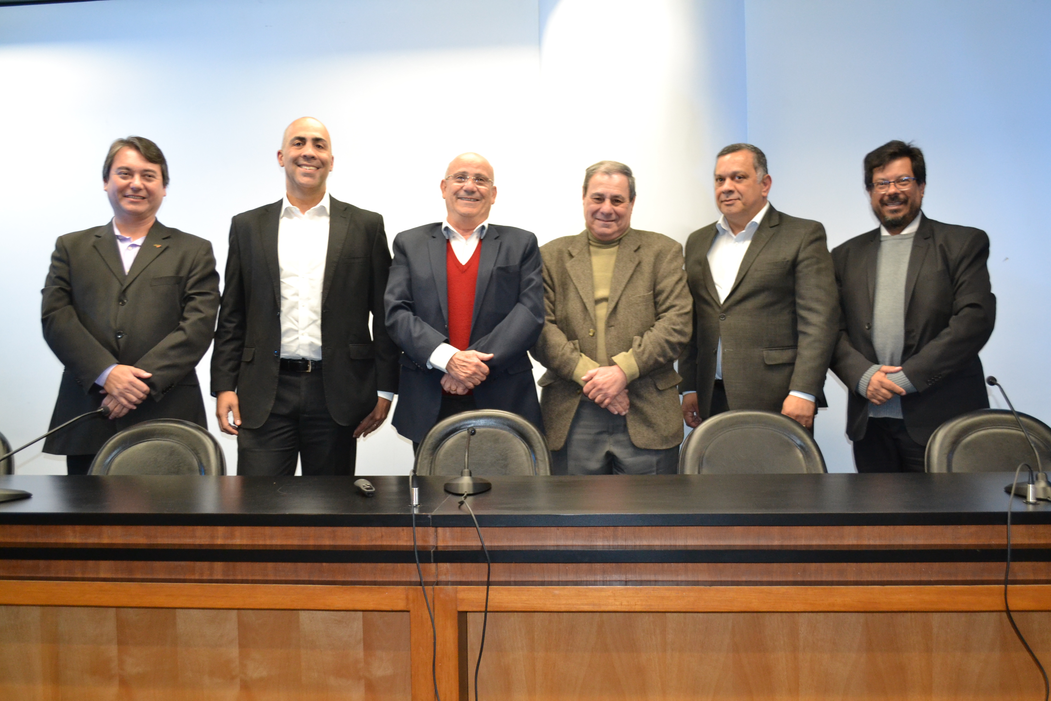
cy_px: 350
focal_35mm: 36
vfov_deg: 36.9
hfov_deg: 53.1
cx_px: 526
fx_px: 1051
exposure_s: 1/60
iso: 1400
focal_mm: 24
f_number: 4
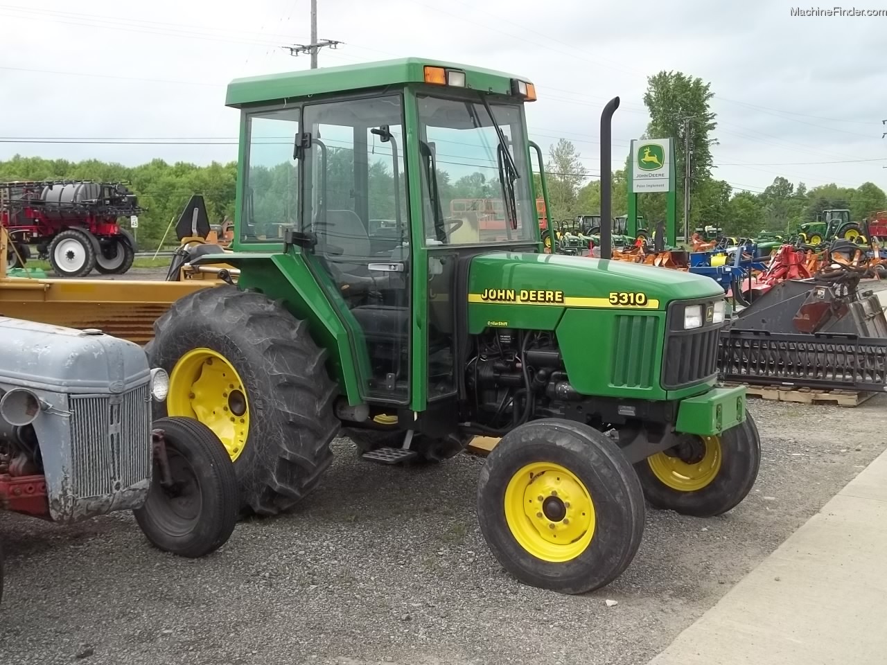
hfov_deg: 47.9
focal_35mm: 39
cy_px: 332
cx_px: 444
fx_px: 999
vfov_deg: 36.8
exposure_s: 1/500
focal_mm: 7.1
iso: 64
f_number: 3.2
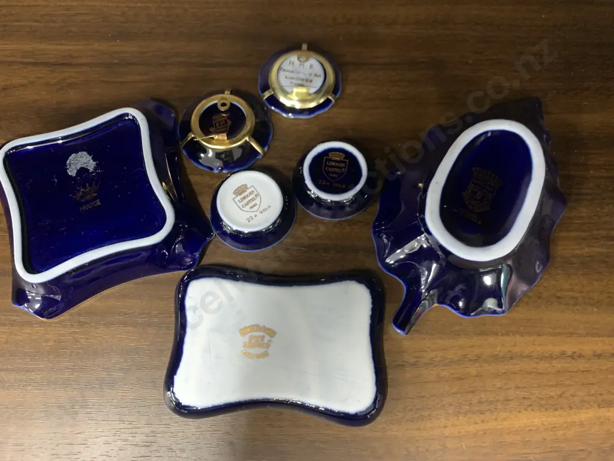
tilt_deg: -74.8
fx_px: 461
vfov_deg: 53.1
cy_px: 230
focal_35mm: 26
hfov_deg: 67.3
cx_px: 307
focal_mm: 4.25
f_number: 1.8
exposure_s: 1/33
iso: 400
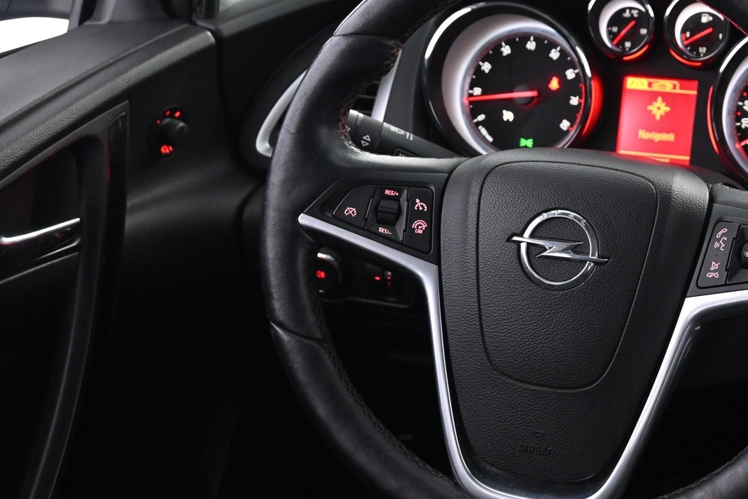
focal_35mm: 63
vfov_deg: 21.4
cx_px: 551
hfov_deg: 31.2
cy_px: 249
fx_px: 1317
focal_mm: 27.5
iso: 3600
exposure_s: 1/40
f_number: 4.5
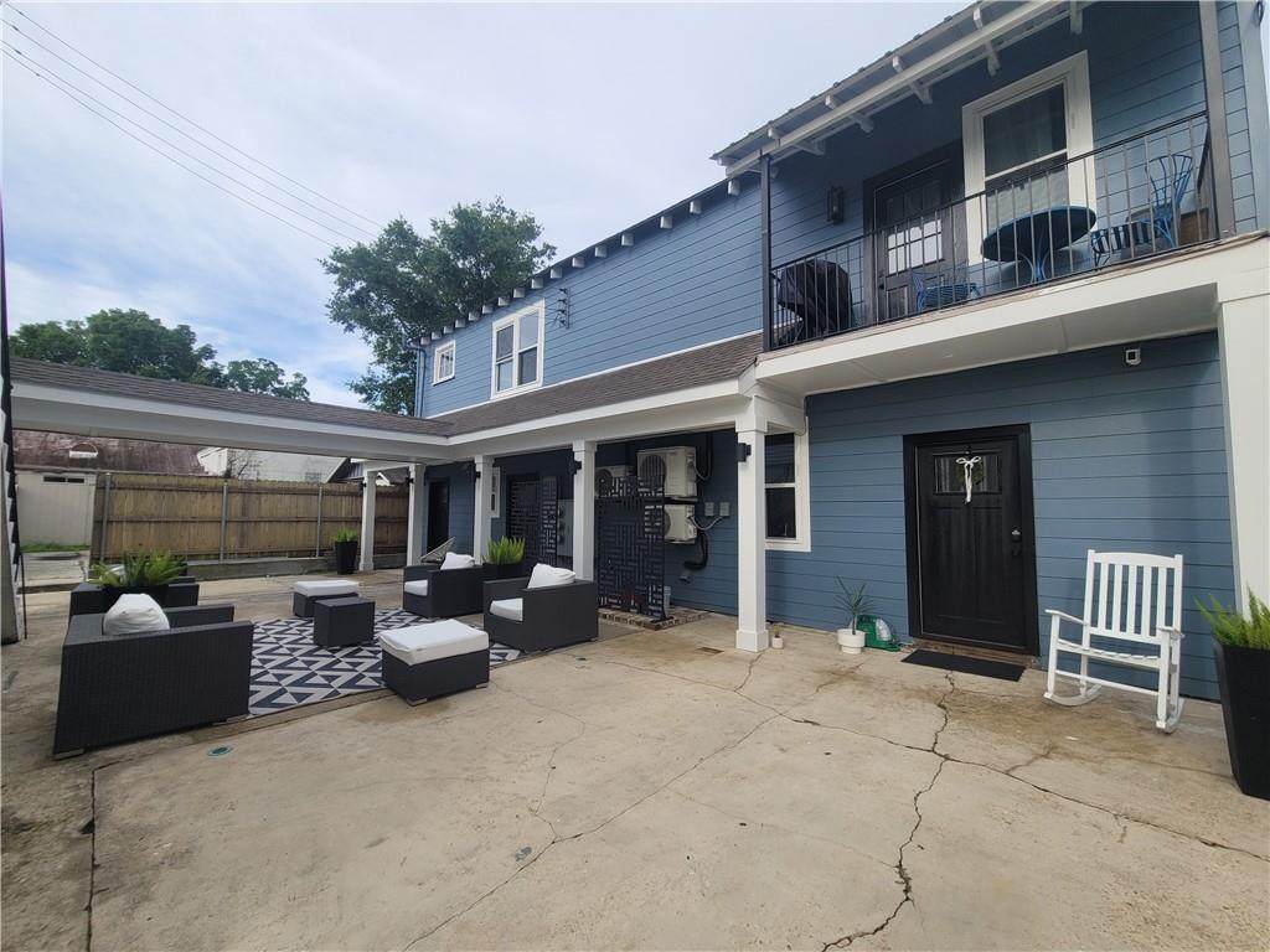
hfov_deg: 106.2
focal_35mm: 13
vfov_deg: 89.9
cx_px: 635
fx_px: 477
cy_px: 476
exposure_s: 1/825
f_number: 2.2
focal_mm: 2.2
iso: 50
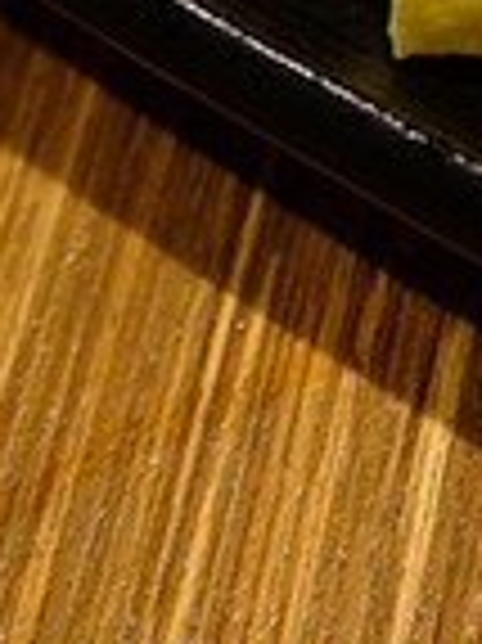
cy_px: -122
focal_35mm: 145
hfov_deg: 9.8
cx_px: 766
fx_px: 2696
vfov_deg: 13.3
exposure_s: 1/60
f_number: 4
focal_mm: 24
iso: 3200
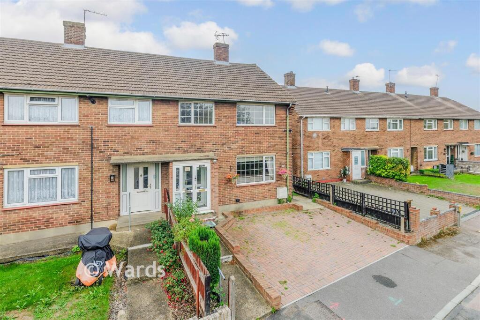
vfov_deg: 81.2
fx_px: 187
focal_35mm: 14
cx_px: 240
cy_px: 160
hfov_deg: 104.2
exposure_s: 1/60
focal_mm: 14
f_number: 8
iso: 100
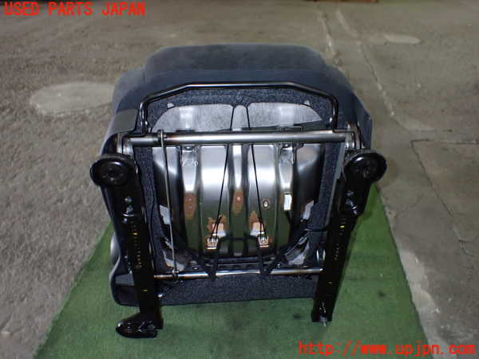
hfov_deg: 60.0
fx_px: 415
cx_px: 240
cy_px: 180
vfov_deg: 46.8
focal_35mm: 30
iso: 800
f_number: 6.3
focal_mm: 5.4
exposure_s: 1/30
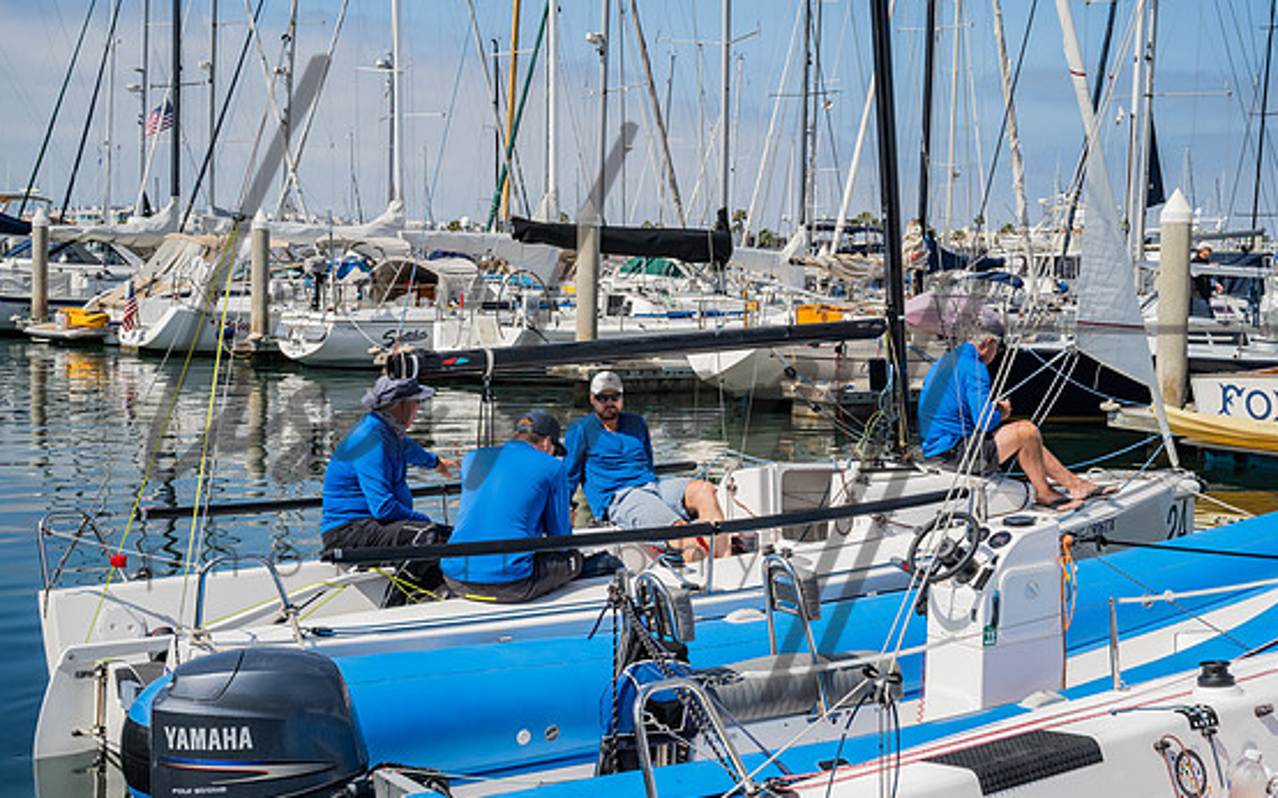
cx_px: 660
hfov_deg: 41.8
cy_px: 384
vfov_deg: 26.9
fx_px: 1671
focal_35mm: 48
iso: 640
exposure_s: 1/800
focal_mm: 45
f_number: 13
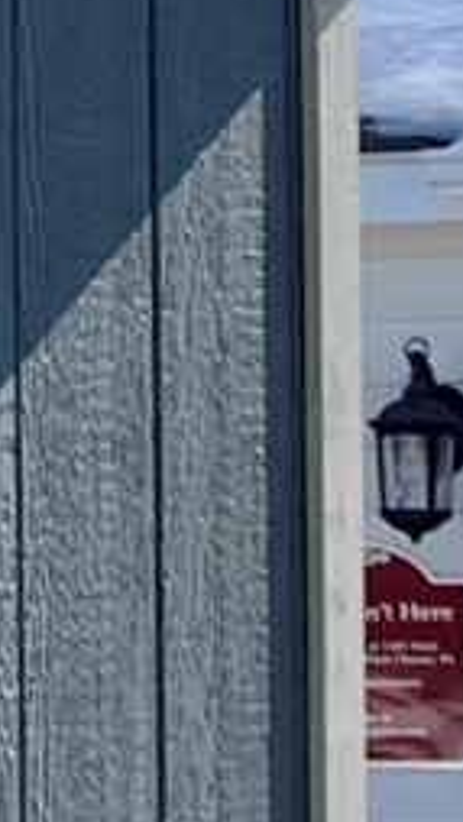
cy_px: 466
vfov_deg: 7.6
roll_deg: -0.7
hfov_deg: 3.6
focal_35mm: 285
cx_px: -2386
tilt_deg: +2.2
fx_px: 6216
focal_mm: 4.25
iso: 25
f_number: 1.8
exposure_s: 1/1812
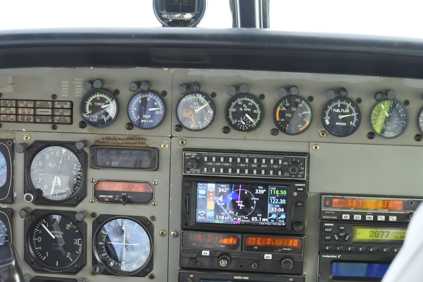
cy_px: 140
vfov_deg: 16.5
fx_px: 975
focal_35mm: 83
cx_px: 207
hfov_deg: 24.5
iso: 400
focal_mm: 30
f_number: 3.8
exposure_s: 1/125
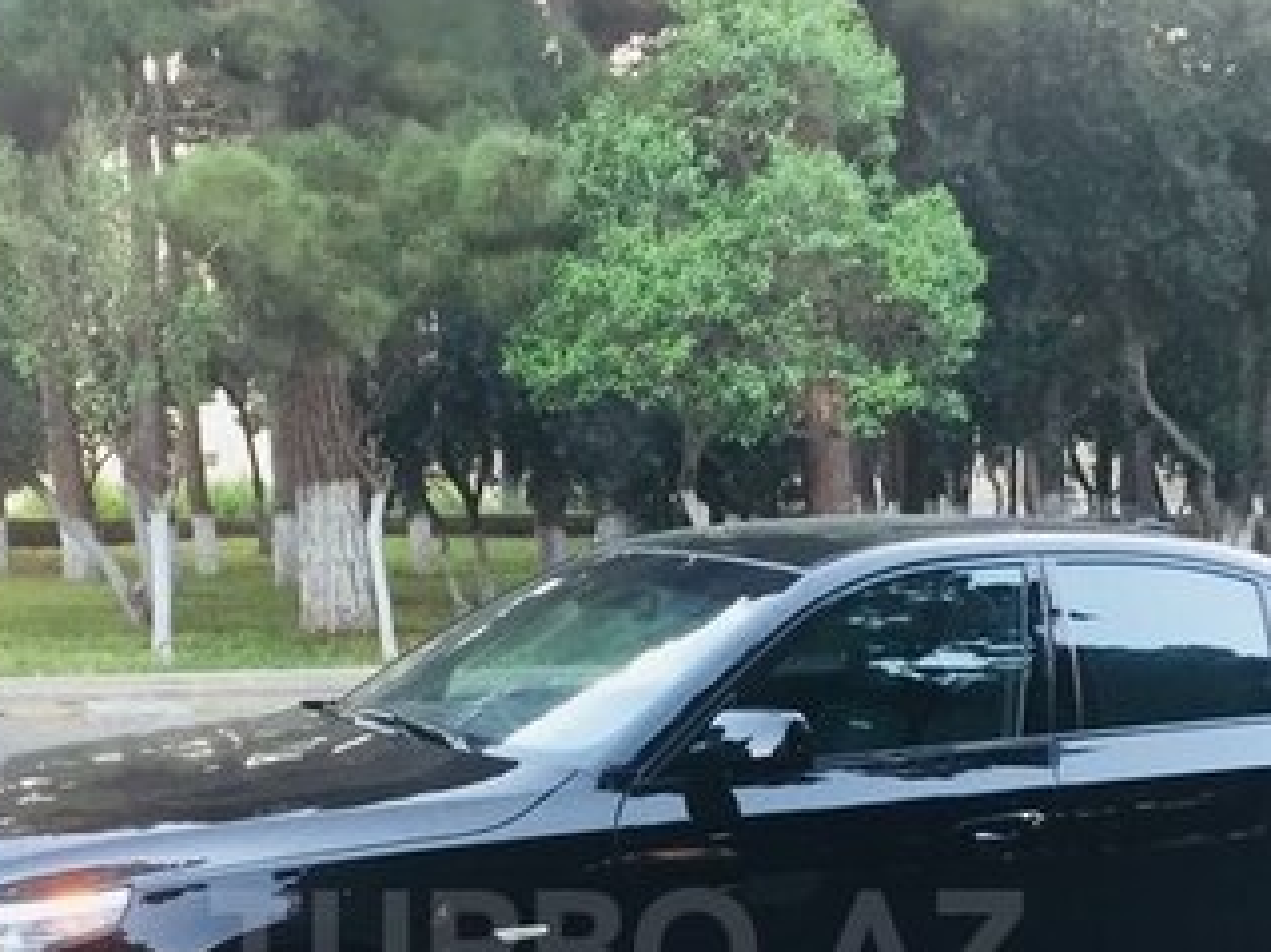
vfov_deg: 23.4
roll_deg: -0.4
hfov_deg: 32.2
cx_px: 618
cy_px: 950
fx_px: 2202
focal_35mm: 60
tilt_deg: -9.5
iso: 125
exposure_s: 1/33
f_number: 2.2
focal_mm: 4.15
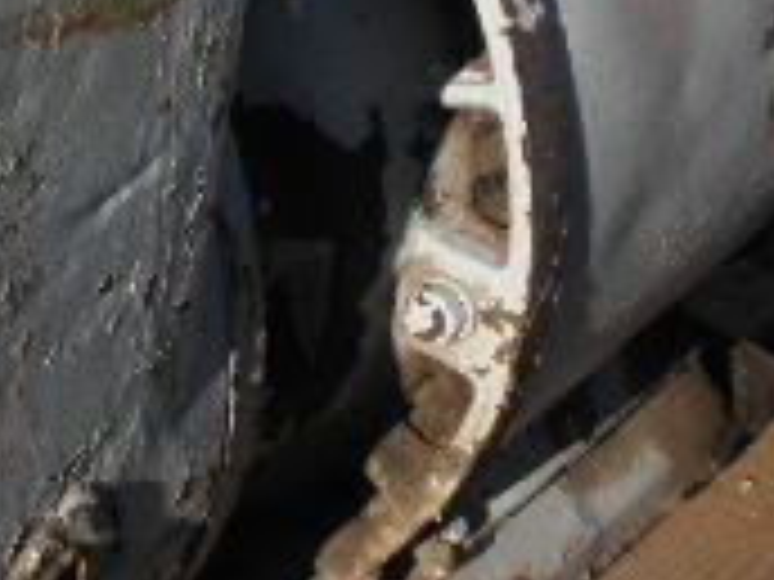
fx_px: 2325
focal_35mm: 104
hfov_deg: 16.8
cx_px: -441
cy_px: -166
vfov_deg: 13.7
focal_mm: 5
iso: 64
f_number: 8.5
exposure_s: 1/160
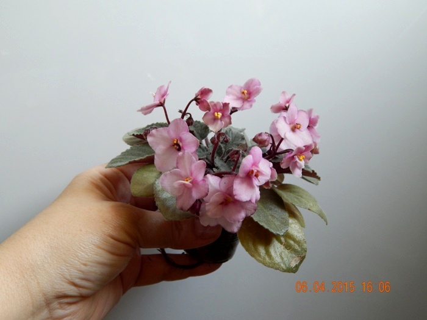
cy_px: 160
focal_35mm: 35
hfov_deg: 52.6
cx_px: 214
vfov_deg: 40.7
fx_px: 432
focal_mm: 6.1
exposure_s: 1/30
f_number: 3.3
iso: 280
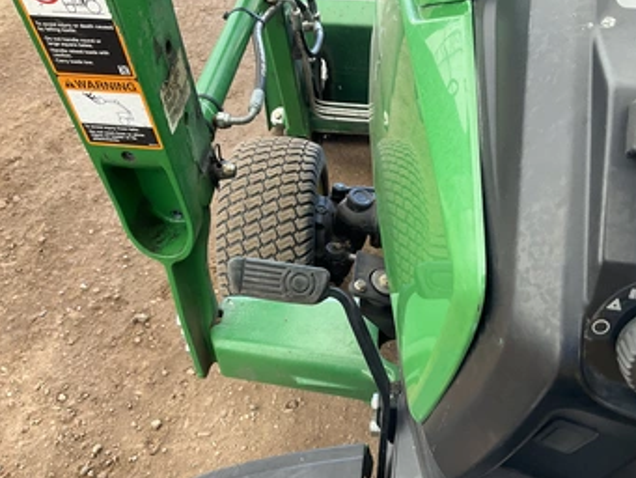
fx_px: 625
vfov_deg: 41.7
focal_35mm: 34
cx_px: 351
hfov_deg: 53.8
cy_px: 273
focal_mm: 3
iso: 64
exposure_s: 1/112
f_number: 1.8
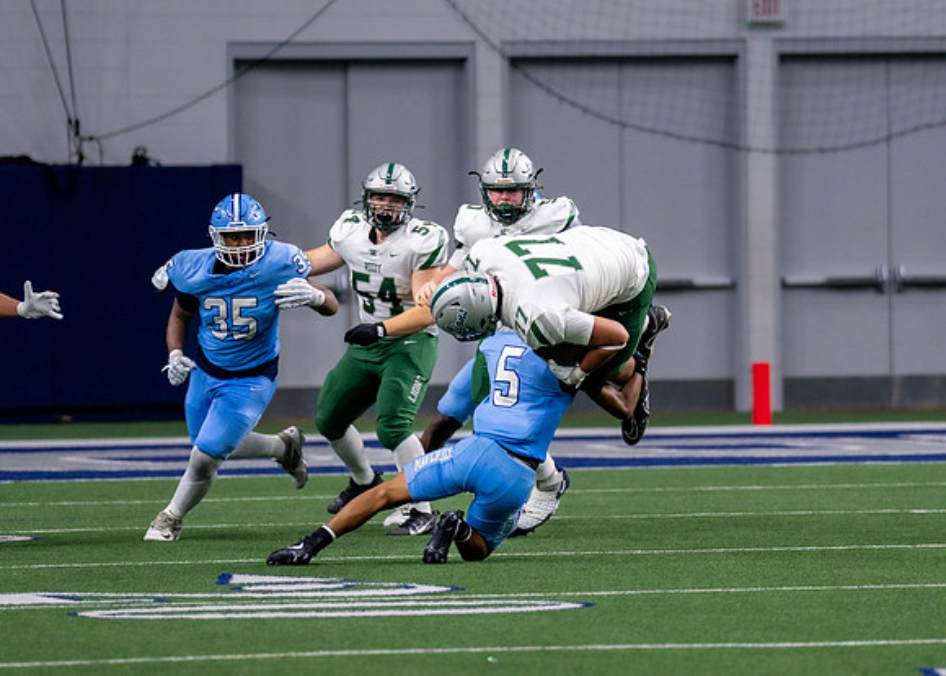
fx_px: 9695
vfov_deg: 4.0
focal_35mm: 361
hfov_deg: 5.6
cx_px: 551
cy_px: 322
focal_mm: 200
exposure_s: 1/1000
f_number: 2.8
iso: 1600
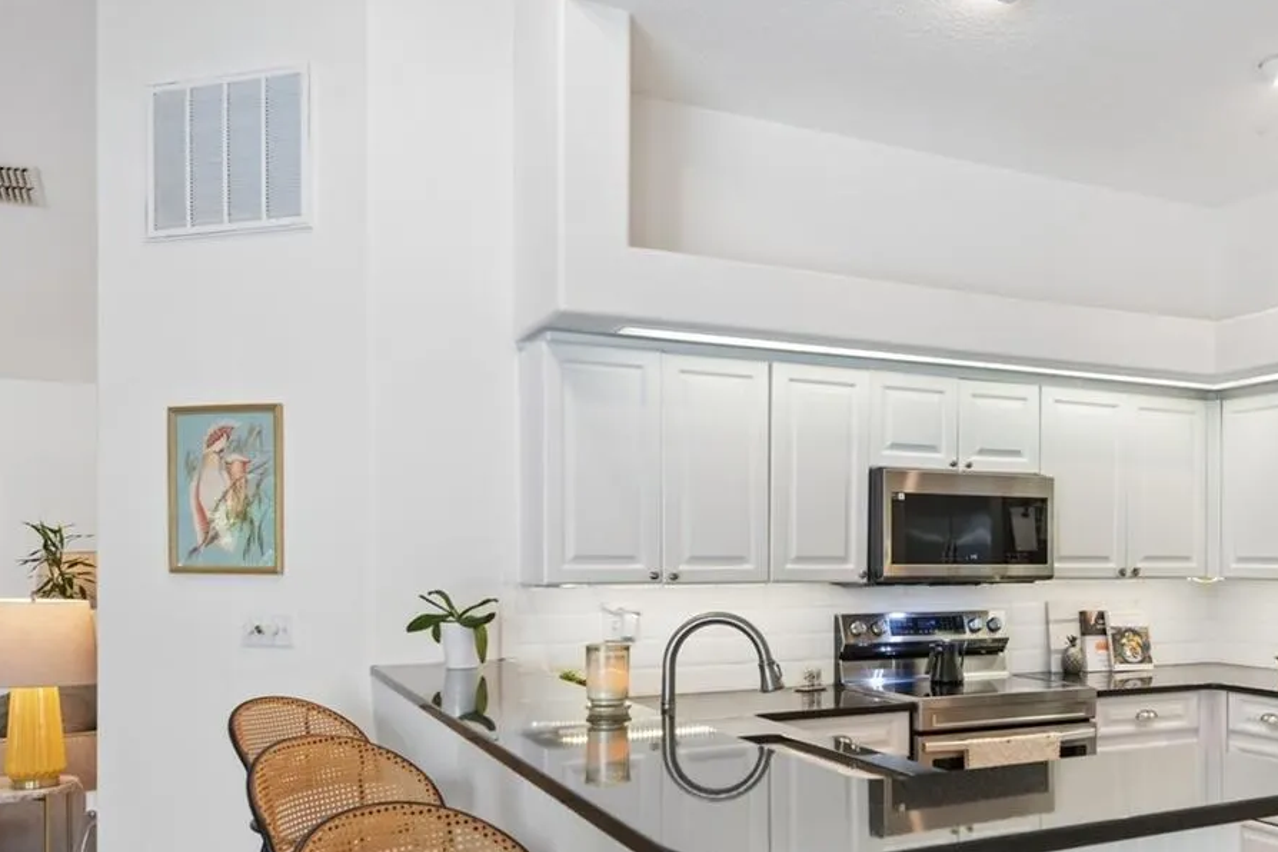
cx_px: 906
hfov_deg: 54.0
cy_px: 573
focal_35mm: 34
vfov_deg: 38.4
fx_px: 1207
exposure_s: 1/25
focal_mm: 19
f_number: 8
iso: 400
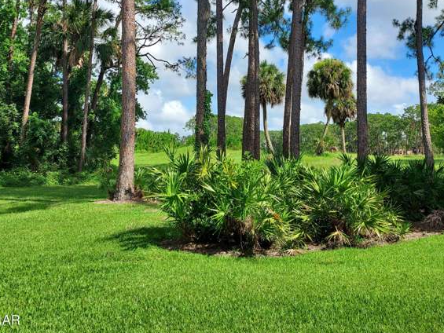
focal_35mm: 34
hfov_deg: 53.8
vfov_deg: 41.2
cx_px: 245
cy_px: 106
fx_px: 436
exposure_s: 1/992
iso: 40
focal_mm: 4.6
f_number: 1.8
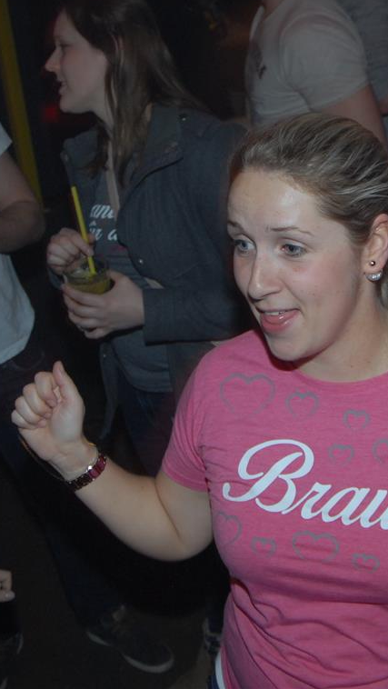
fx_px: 1041
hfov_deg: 21.0
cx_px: 260
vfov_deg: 36.6
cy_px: 341
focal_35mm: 57
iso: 400
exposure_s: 1/6
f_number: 5.6
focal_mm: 24
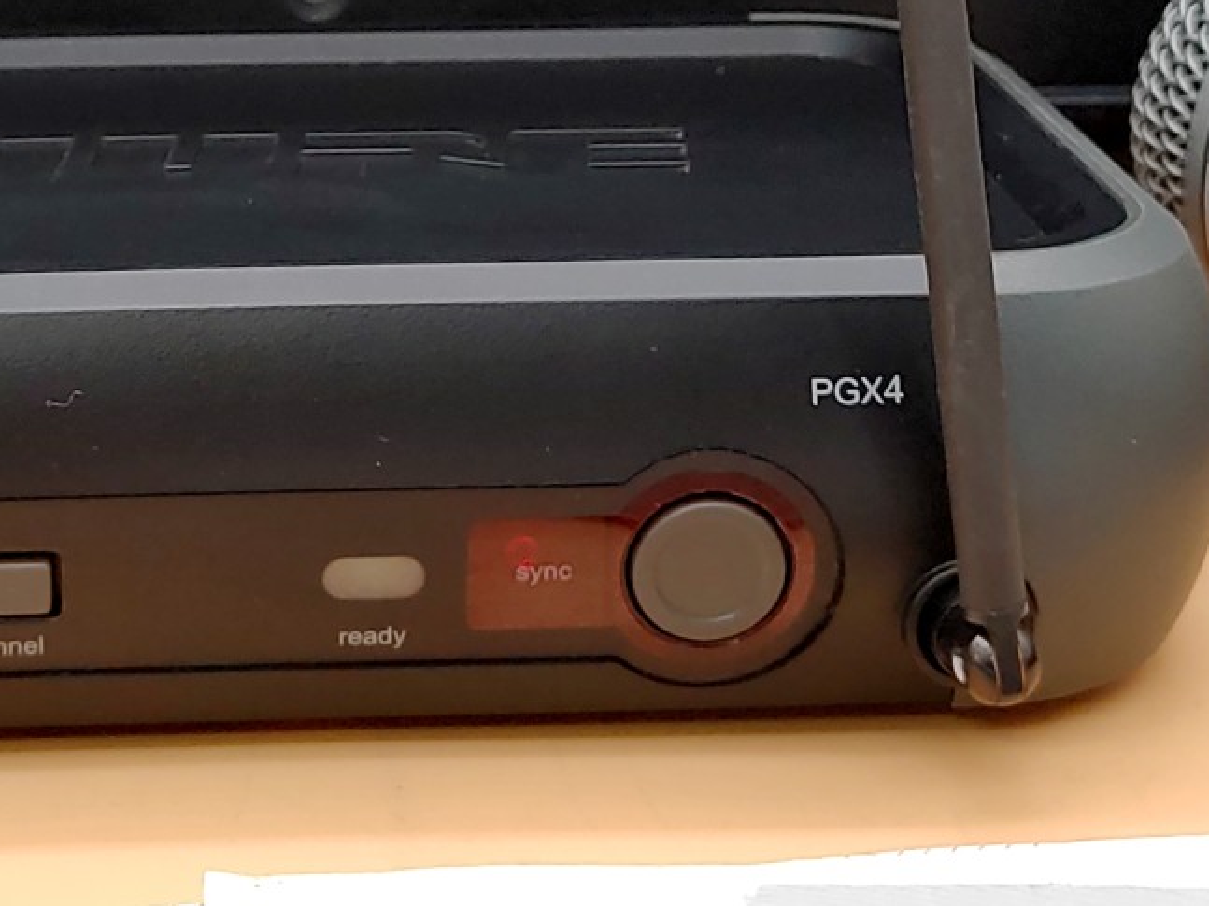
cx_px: 239
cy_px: -56
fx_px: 3422
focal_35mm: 98
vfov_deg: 14.8
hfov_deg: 19.8
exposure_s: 1/64
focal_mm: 4.36
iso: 50
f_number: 1.8
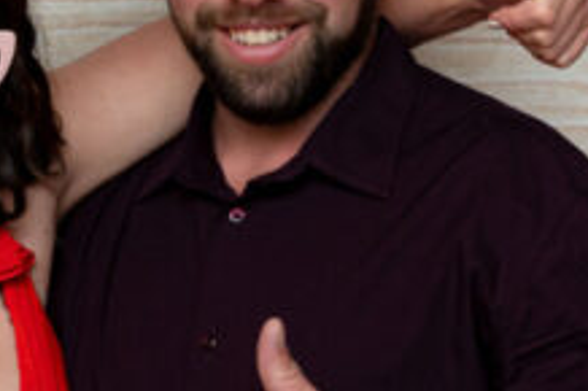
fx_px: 2073
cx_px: 208
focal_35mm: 127
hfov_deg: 16.1
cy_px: 154
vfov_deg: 10.8
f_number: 6.3
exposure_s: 1/200
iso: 500
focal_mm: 24
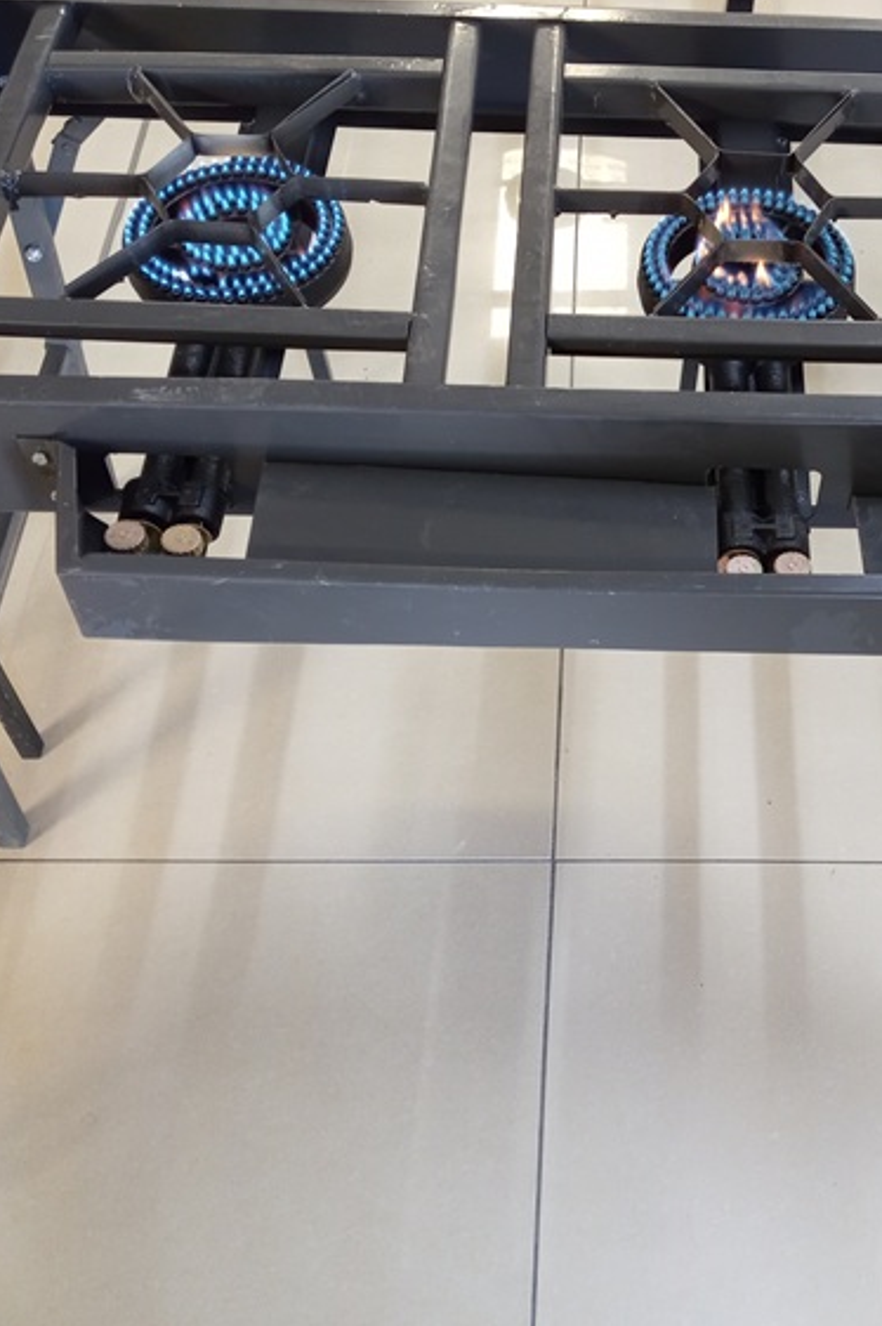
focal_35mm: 40
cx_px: 705
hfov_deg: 32.5
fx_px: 1472
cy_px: 661
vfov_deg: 48.5
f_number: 1.8
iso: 597
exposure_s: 1/25
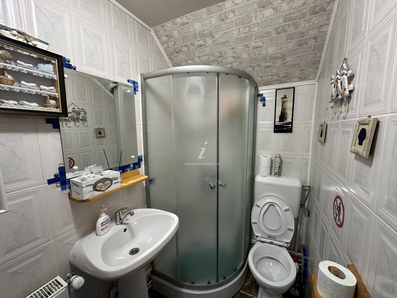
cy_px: 149
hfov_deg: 102.1
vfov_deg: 85.7
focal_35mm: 14
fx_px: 161
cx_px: 198
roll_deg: -0.2
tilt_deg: -6.1
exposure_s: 1/50
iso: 200
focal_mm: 2.22
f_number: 2.2
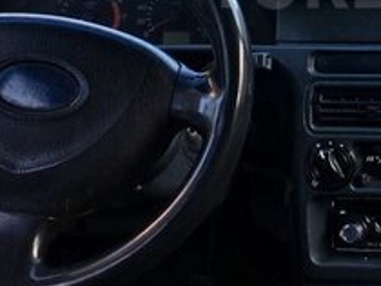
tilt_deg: -4.9
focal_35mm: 91
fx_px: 1003
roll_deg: -1.4
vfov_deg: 15.9
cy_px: -19
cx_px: 392
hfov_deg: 20.7
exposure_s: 1/100
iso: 25
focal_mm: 4.15
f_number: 2.2
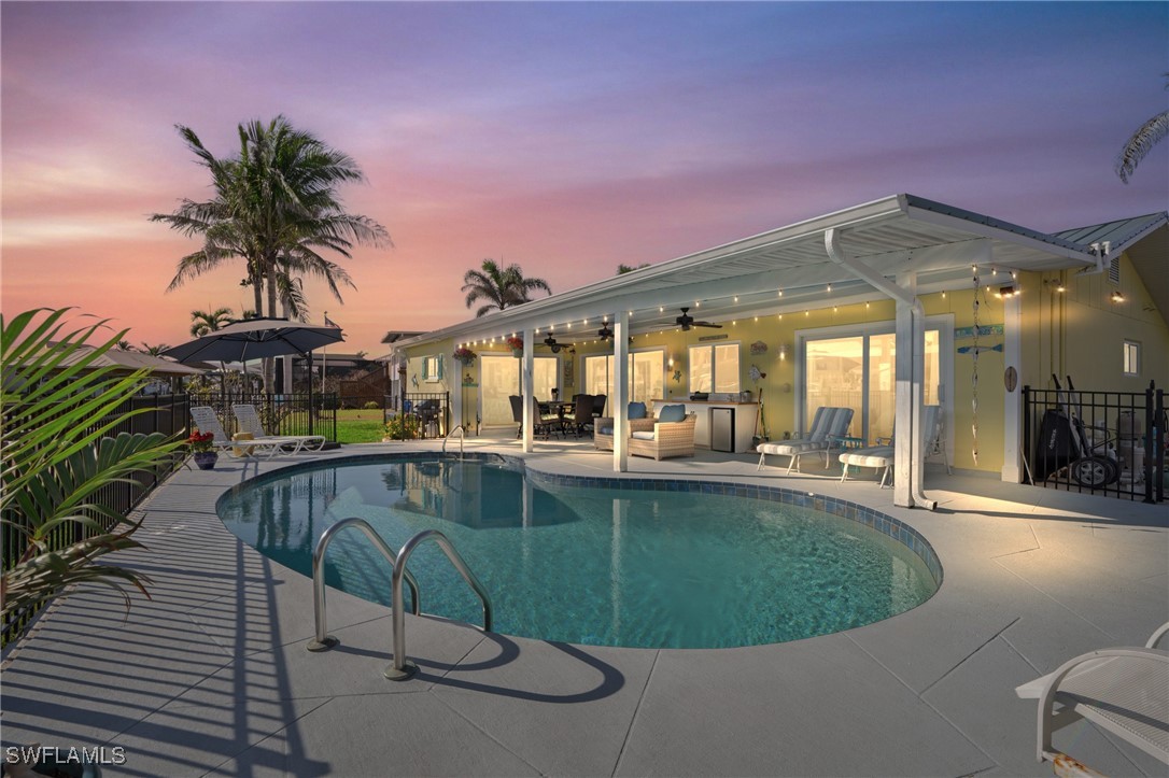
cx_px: 584
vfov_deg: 73.7
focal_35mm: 16
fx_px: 519
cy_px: 389
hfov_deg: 96.8
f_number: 9
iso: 200
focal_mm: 16
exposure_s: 1/160
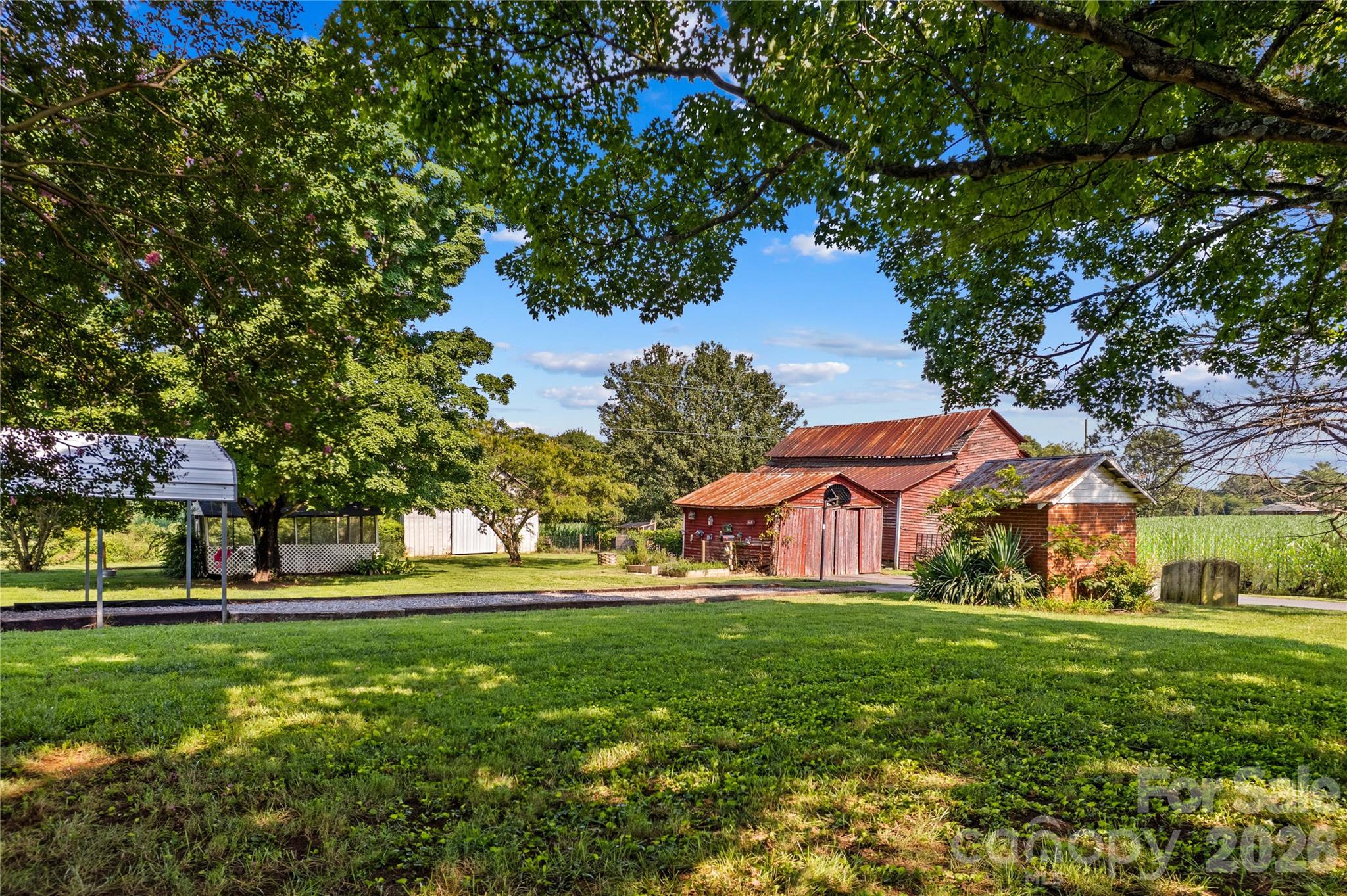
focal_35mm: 22
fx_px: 823
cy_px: 448
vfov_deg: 57.2
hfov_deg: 78.6
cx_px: 674
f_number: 2.8
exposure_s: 1/250
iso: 100
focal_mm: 8.38
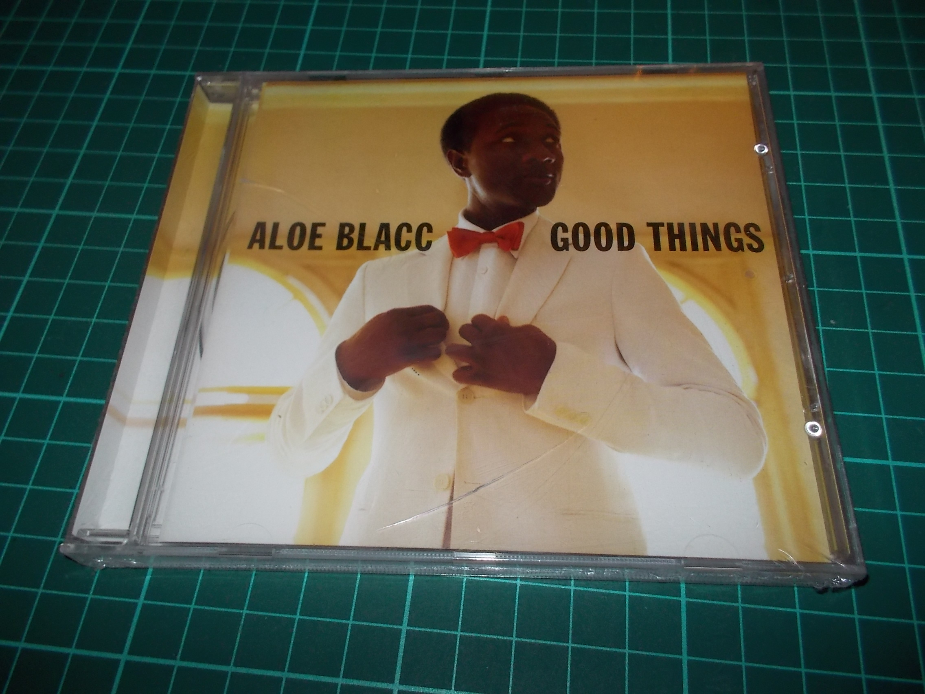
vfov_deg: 48.2
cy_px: 347
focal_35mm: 29
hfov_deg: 61.7
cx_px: 462
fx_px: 775
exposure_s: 1/30
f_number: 3.3
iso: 200
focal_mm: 4.1
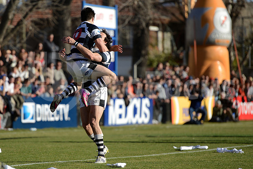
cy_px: 84
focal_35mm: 195
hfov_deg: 10.5
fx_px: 1371
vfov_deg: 7.0
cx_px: 126
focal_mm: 195
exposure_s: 1/2000
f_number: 2.8
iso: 250
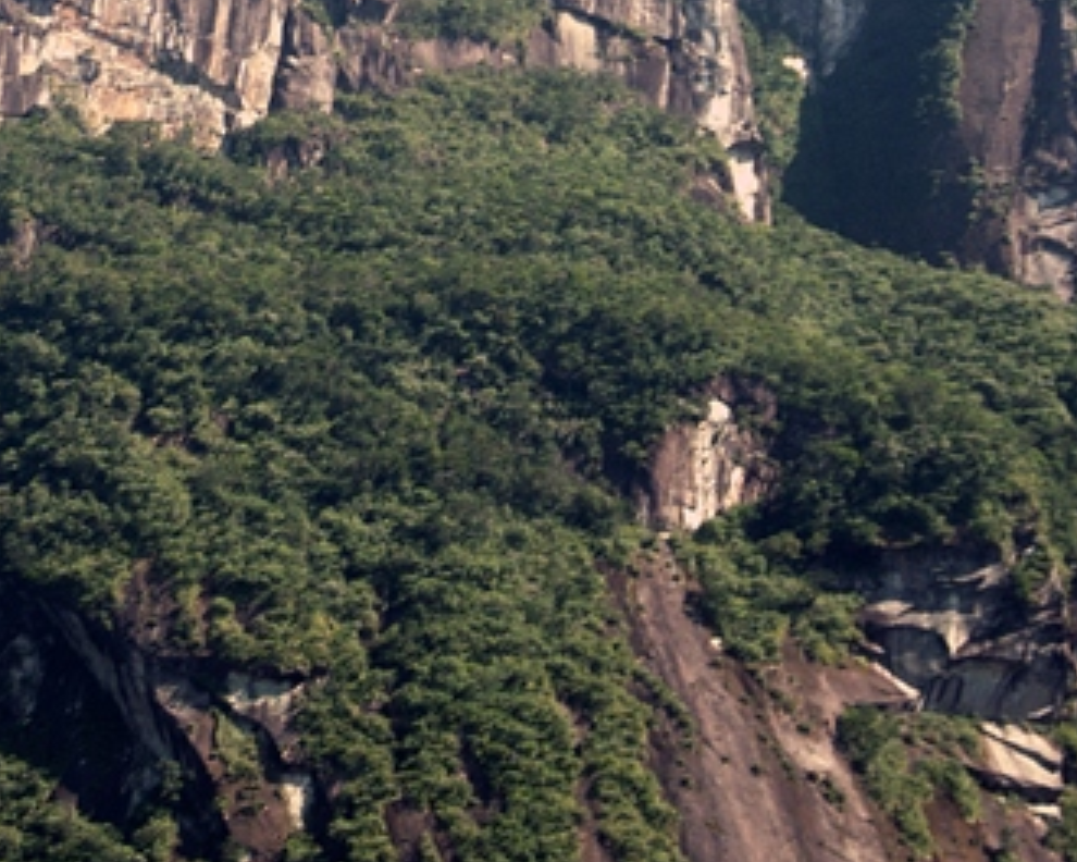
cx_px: 72
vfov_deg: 7.1
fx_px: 6853
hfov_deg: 8.9
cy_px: -219
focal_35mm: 215
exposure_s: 1/160
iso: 200
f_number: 6.3
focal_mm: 42
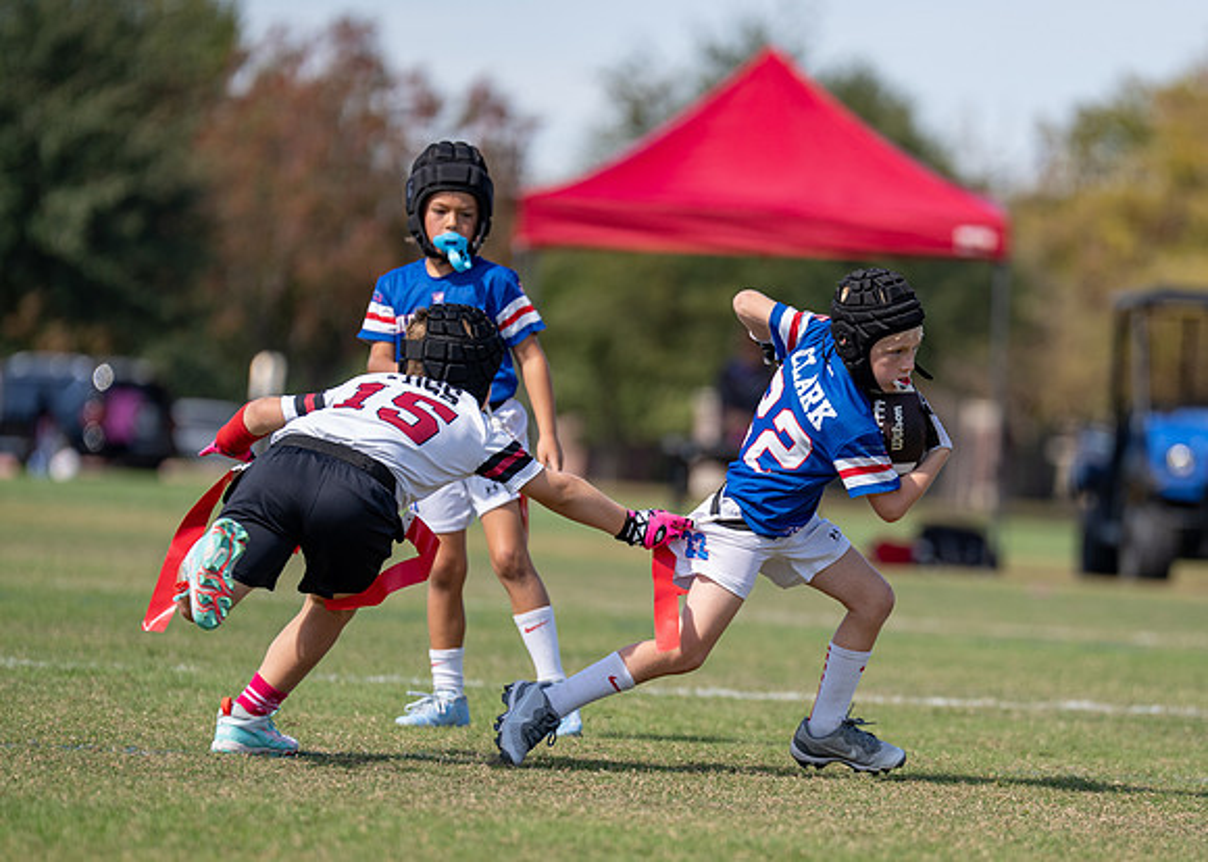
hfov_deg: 6.8
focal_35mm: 297
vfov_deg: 4.8
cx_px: 773
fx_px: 10184
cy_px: 507
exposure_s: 1/1000
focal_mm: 200
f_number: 2.8
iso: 100
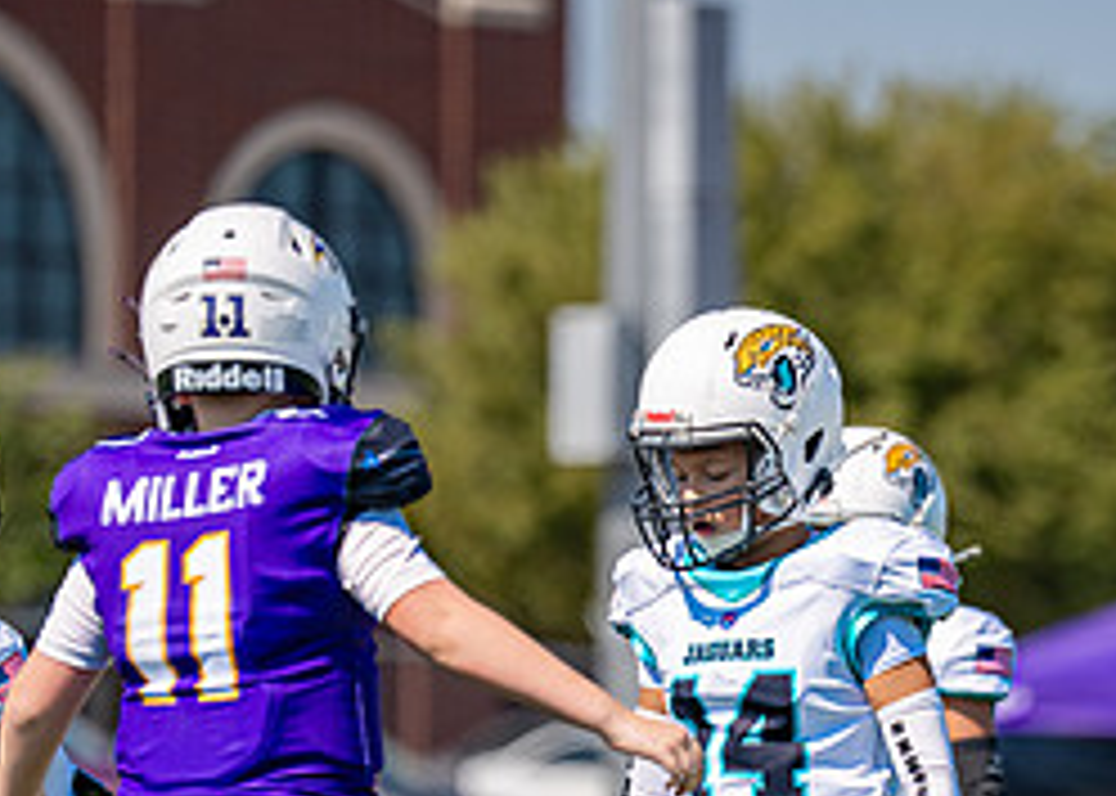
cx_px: 854
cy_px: 791
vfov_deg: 3.5
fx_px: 13118
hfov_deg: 4.9
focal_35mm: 414
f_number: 2.8
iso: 100
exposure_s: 1/2500
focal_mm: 157
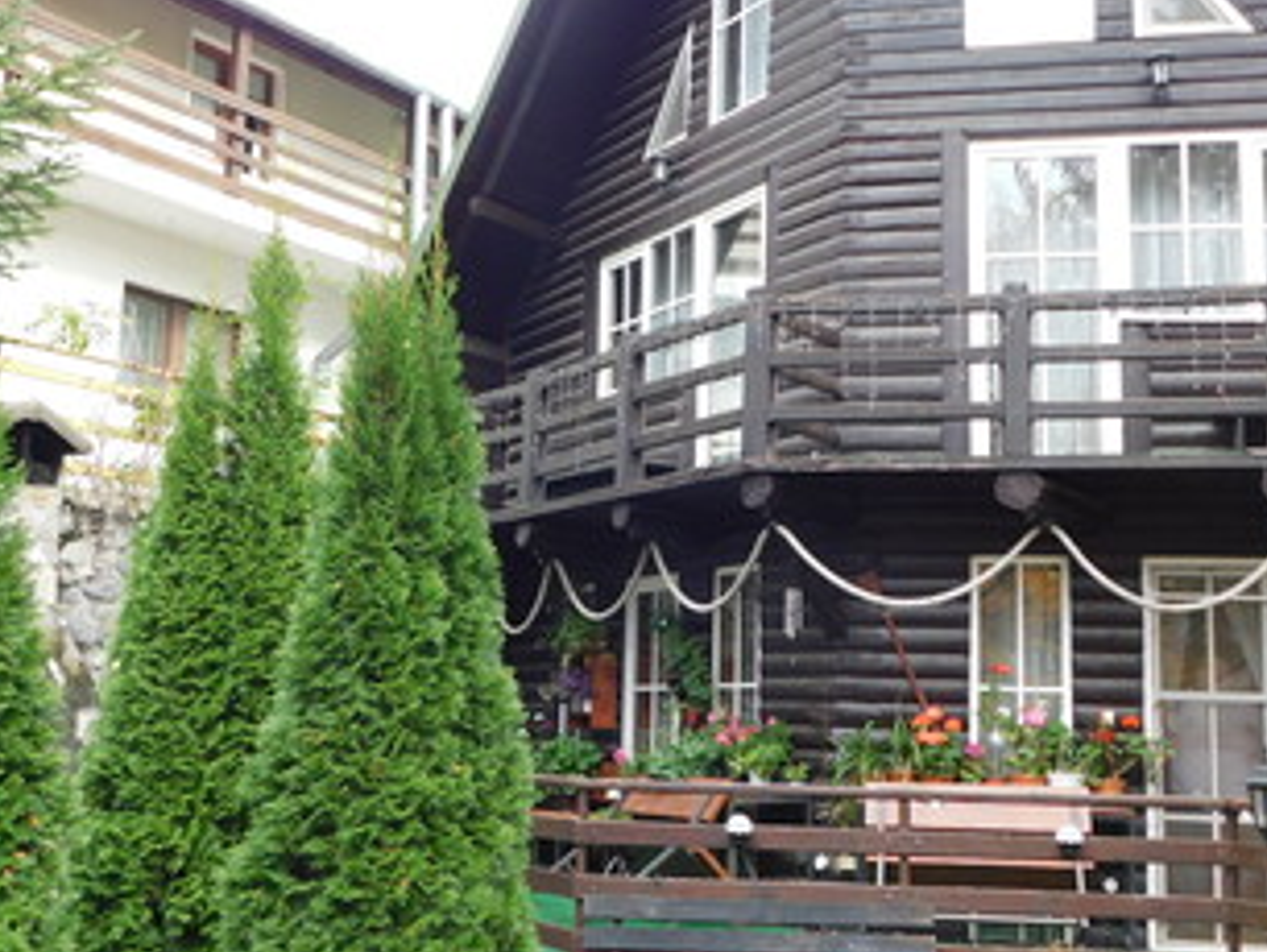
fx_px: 1722
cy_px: 447
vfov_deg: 30.9
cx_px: 617
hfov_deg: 40.4
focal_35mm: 47
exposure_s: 1/80
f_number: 3.5
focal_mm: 6.3
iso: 125
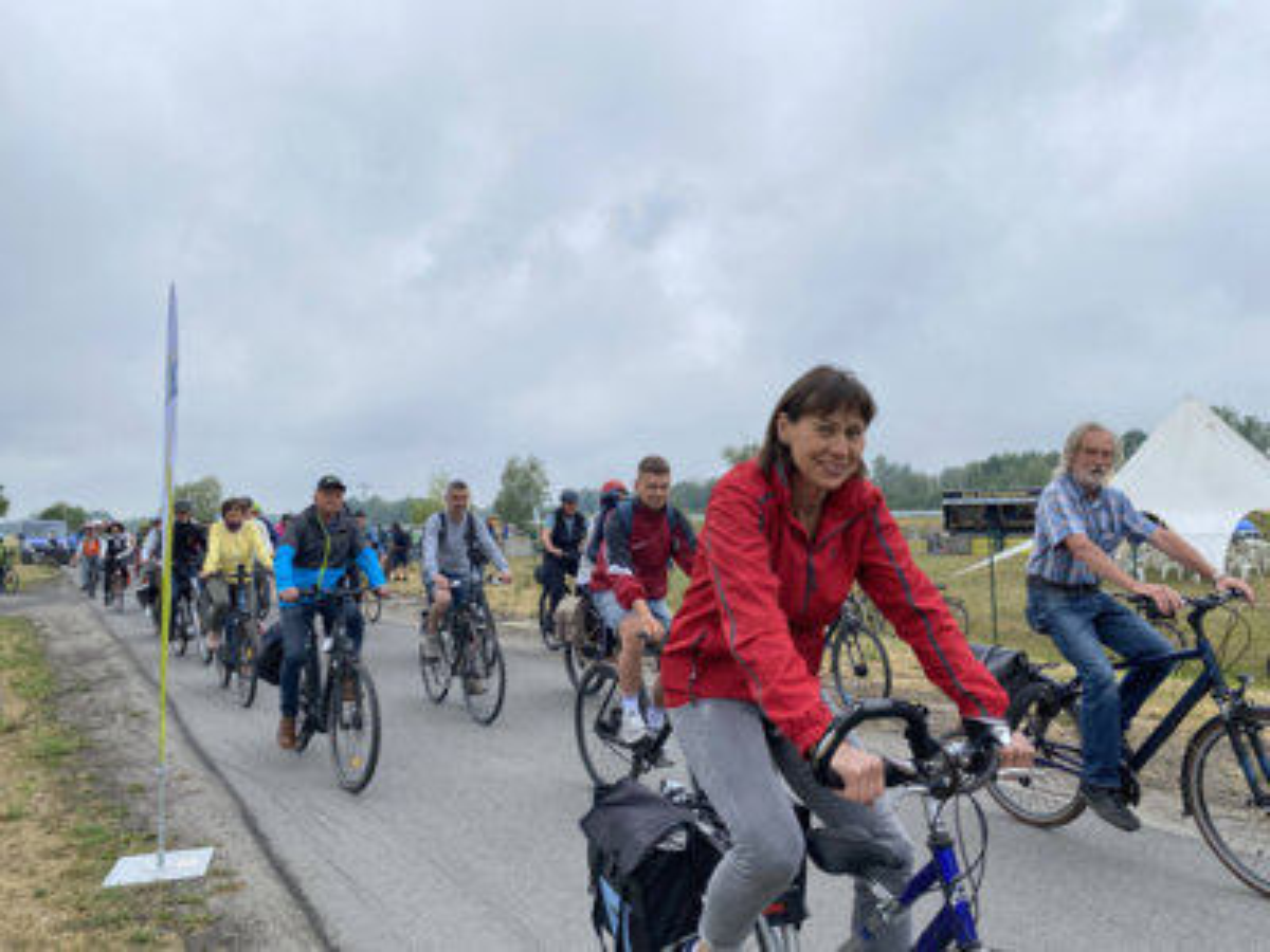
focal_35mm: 26
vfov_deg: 53.1
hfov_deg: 67.3
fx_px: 954
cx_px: 635
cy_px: 476
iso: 32
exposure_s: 1/1996
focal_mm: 4.2
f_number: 1.8
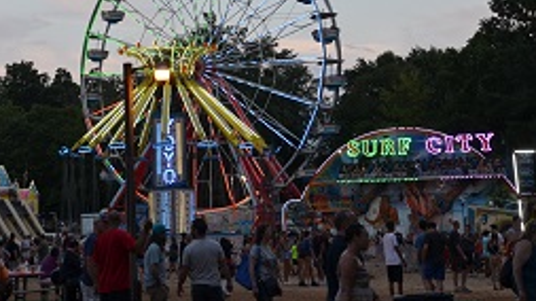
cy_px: 38
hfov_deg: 24.4
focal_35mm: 87
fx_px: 1233
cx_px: 182
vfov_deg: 13.8
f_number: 5.6
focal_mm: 35
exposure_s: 1/125
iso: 280
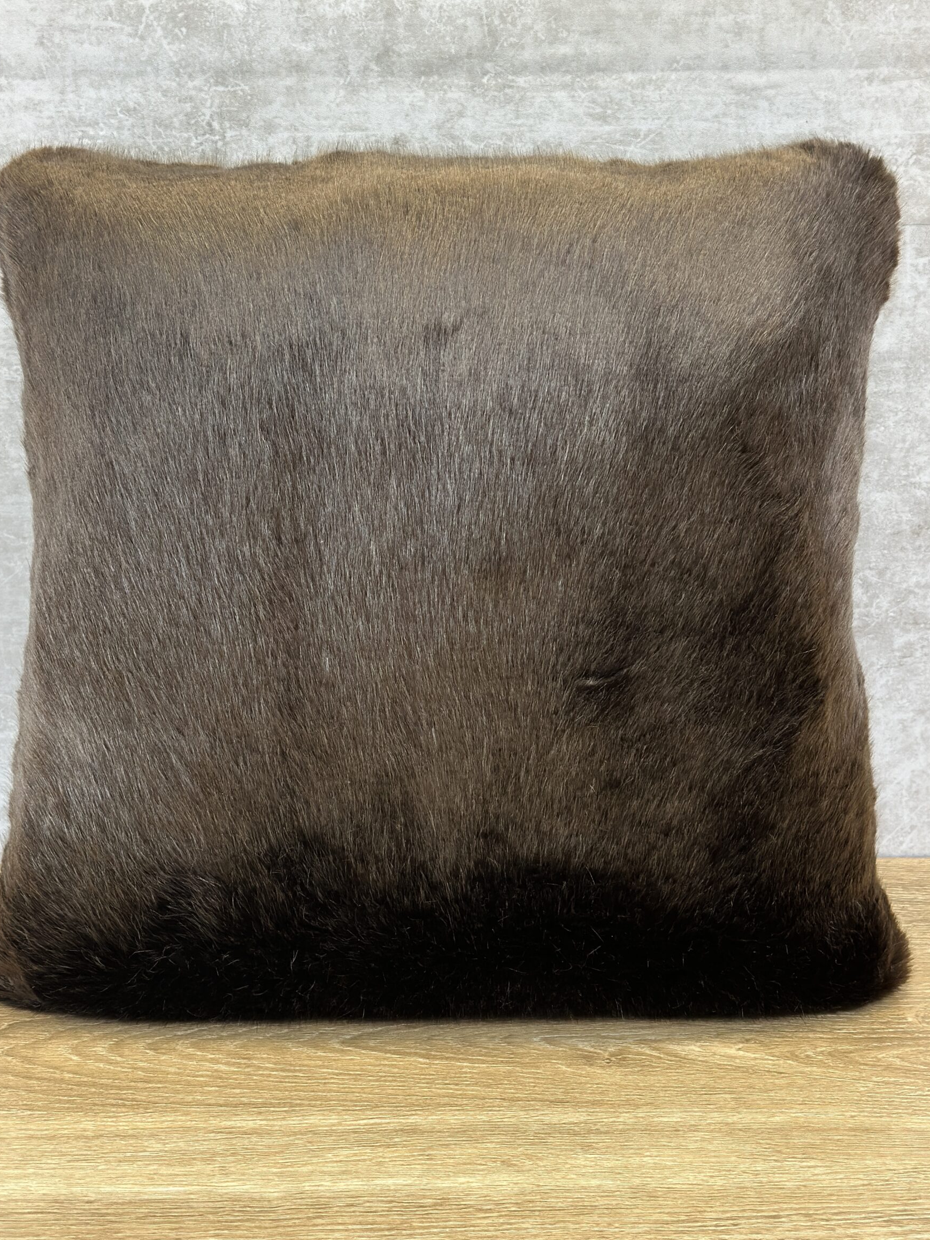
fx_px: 1898
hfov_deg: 27.5
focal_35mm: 53
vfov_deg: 36.2
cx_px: 448
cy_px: 624
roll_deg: +0.6
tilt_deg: -17.2
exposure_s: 1/120
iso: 200
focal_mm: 6.86
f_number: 1.78
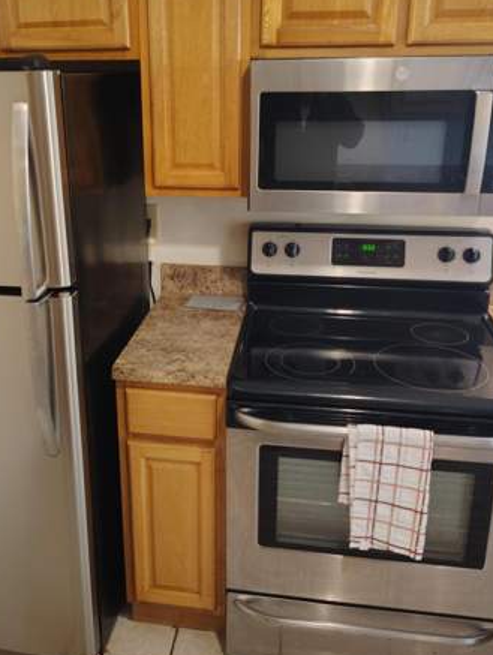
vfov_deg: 52.3
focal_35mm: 35
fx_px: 663
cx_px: 199
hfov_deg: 40.6
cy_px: 266
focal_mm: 5.56
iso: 1550
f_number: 1.8
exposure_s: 1/30
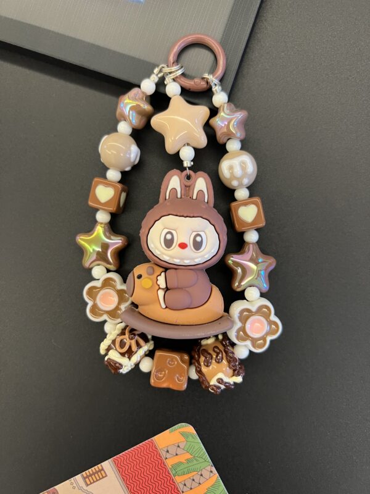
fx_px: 371
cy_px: 247
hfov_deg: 53.1
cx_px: 185
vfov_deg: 67.3
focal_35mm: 26
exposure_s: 1/50
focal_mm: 5.7
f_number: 1.5
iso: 200
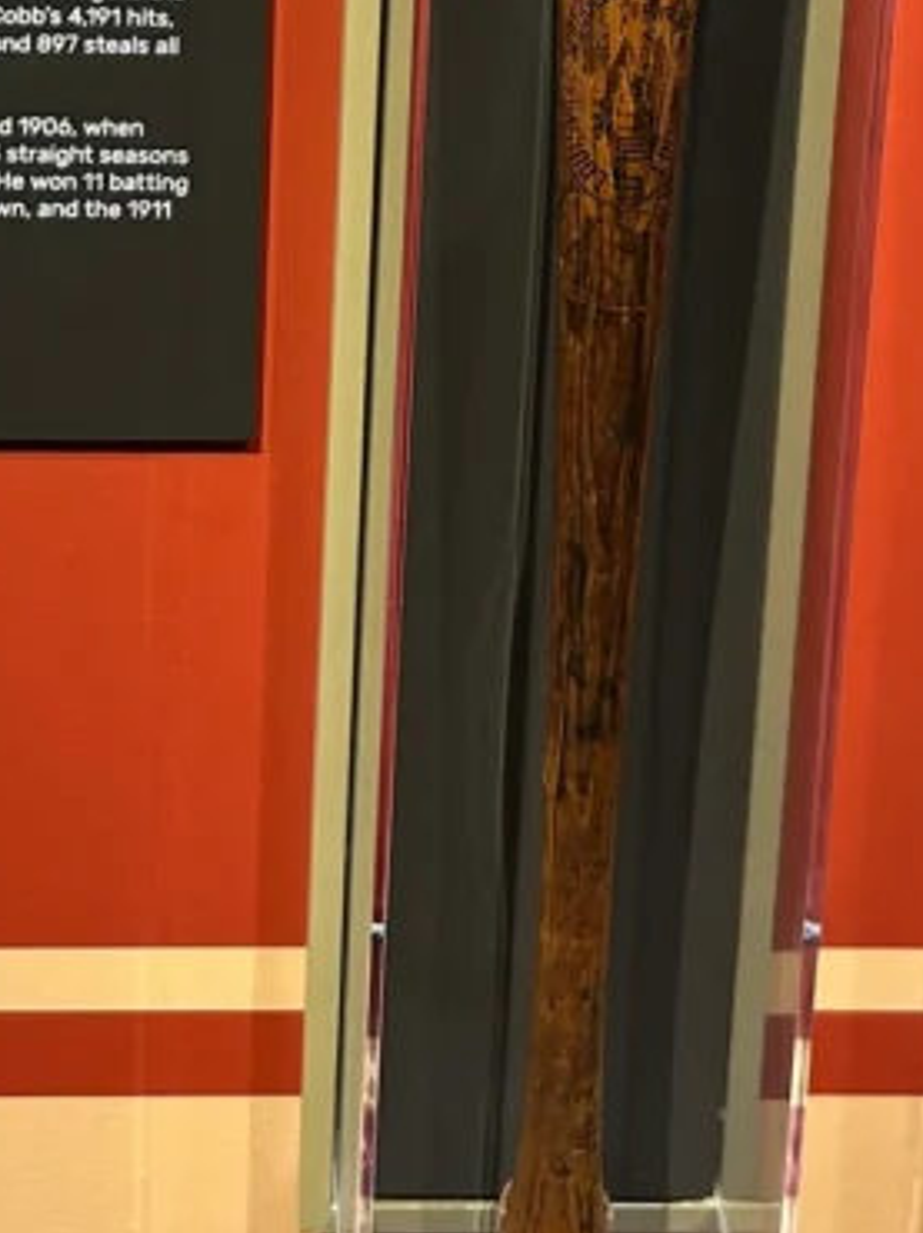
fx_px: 2563
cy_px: -70
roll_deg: -2.0
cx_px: 327
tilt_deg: -14.3
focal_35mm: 72
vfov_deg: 25.4
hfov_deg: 20.4
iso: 125
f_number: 1.5
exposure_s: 1/114
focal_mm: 5.7
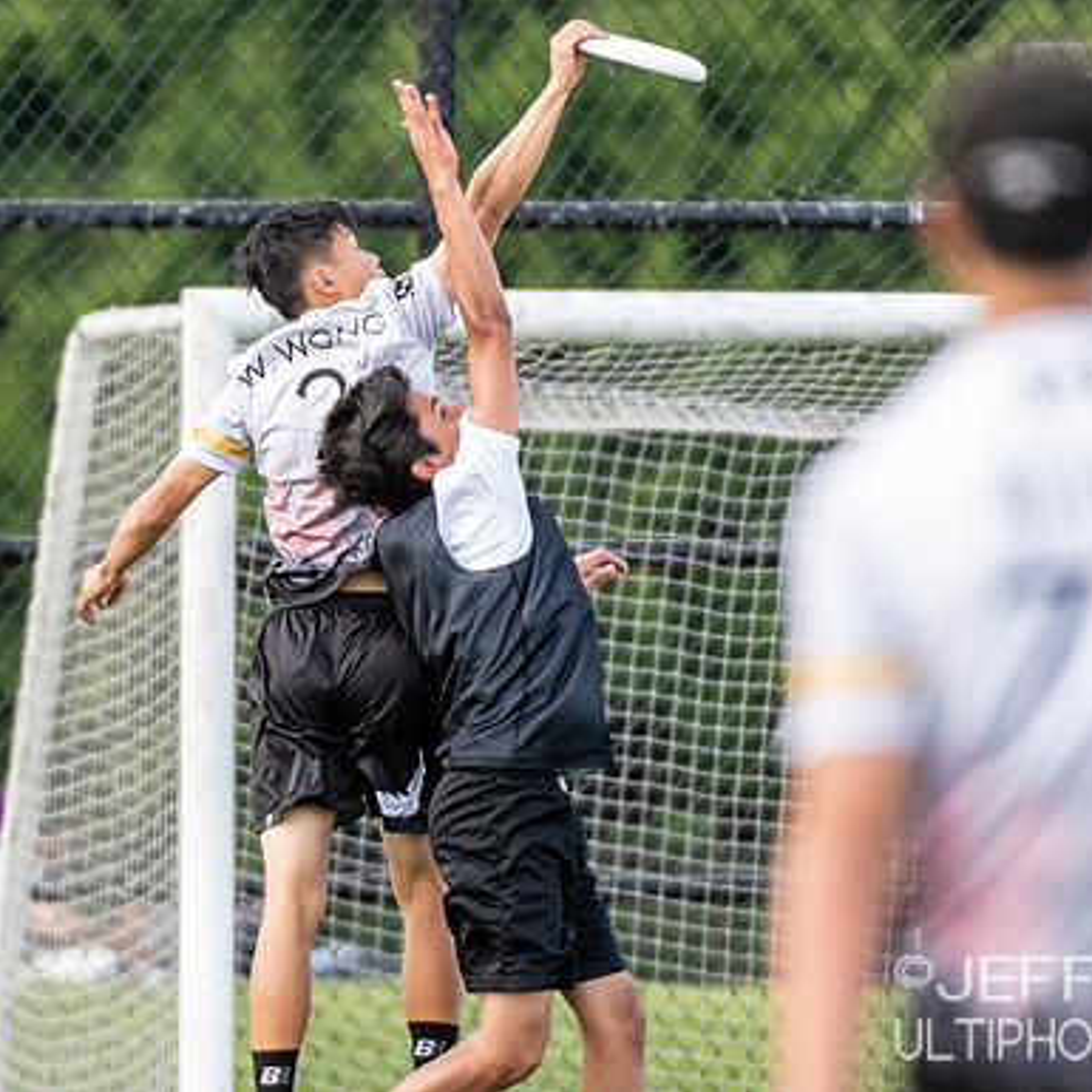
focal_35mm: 1364
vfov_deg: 1.3
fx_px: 48682
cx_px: 316
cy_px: 676
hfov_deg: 1.3
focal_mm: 400
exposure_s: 1/1250
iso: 800
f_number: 4
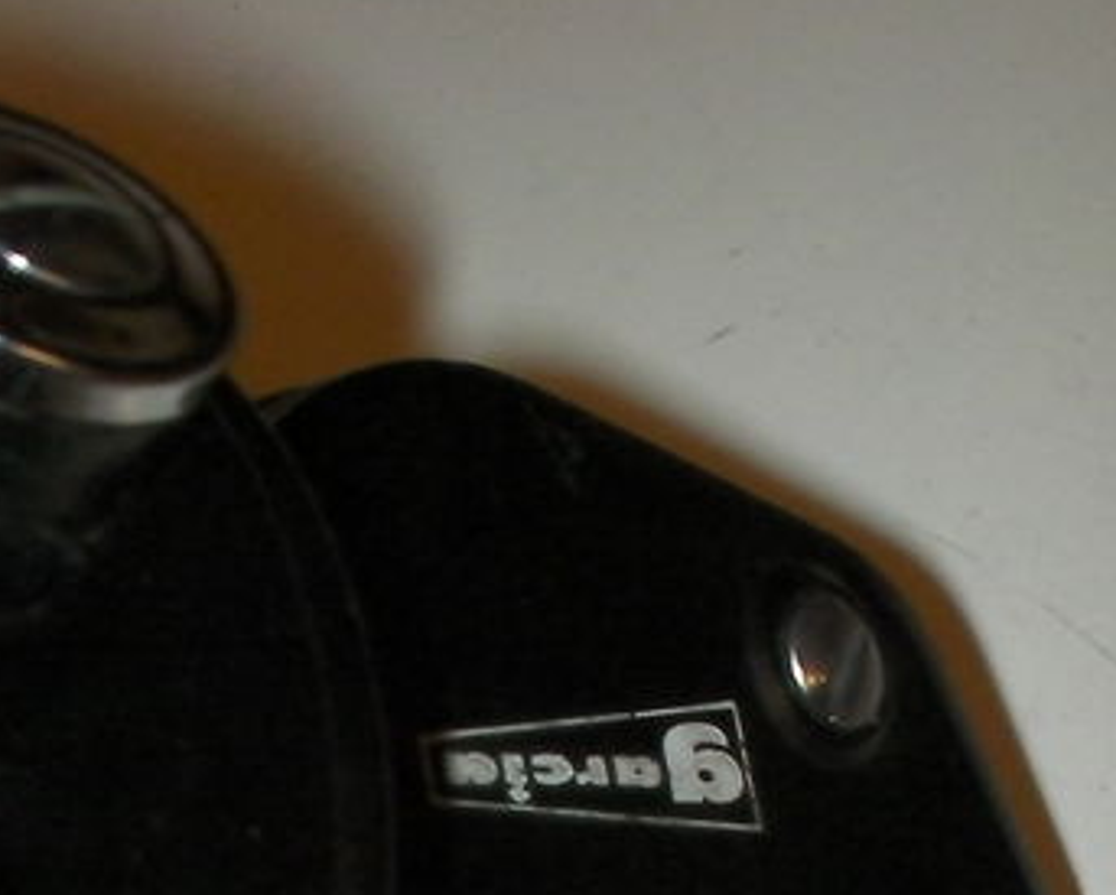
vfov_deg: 13.9
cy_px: 1048
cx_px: 195
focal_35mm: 108
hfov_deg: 17.6
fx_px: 3570
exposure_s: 1/30
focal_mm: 6.3
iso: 200
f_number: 5.6
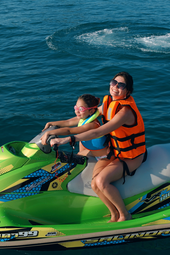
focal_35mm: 47
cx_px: 82
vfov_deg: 41.9
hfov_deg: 28.6
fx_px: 333
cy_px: 126
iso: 200
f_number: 13
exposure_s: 1/320
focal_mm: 40
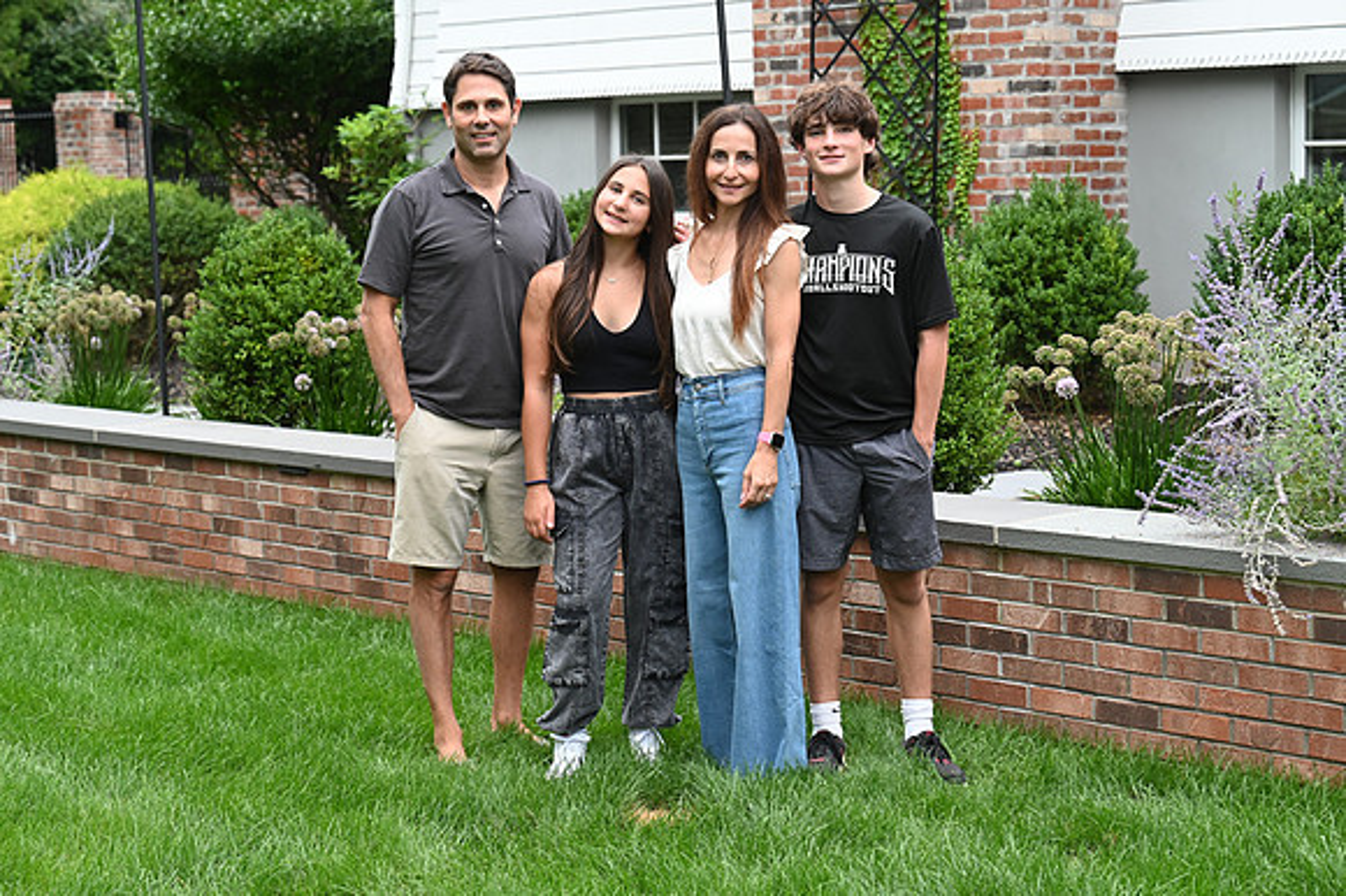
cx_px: 673
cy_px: 448
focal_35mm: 70
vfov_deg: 19.4
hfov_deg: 28.9
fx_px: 2616
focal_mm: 70
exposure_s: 1/125
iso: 1000
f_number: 5
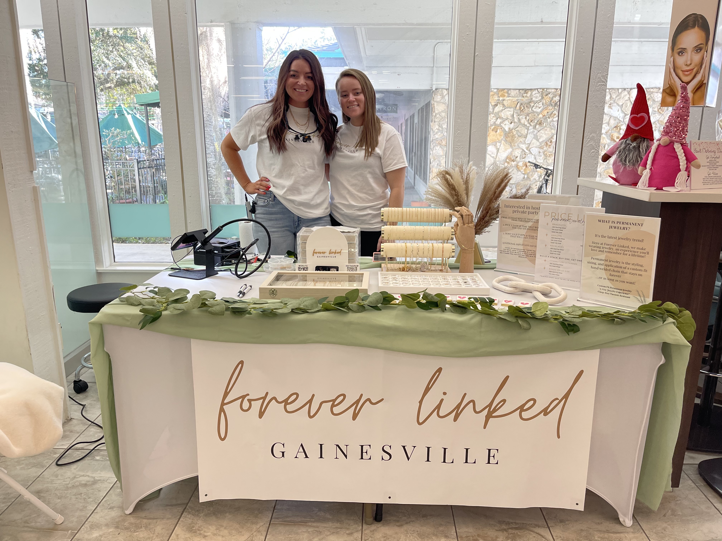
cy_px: 270
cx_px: 361
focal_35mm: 26
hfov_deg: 67.3
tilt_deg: -14.5
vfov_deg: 53.1
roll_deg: -0.3
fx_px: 542
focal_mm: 5.1
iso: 125
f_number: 1.6
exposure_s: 1/120
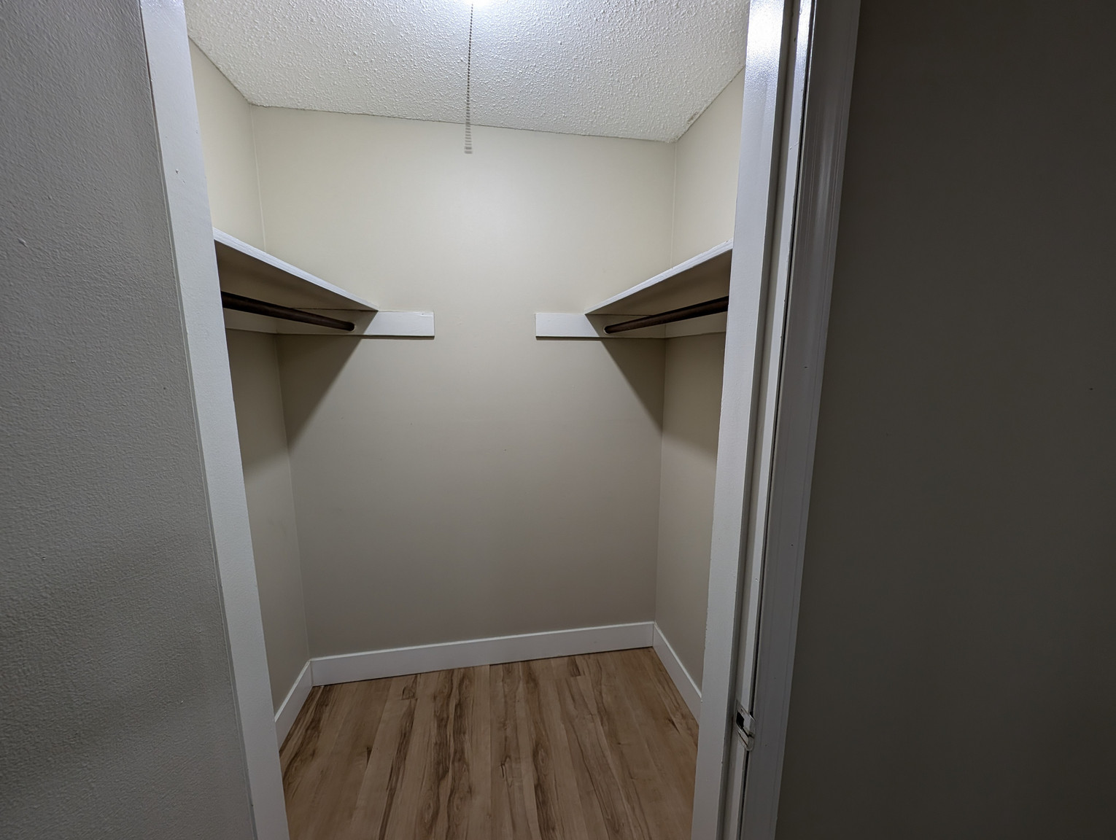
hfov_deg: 110.5
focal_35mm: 12
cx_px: 558
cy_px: 420
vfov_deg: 94.6
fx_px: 387
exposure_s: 1/24
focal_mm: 2.23
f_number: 1.95
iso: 59
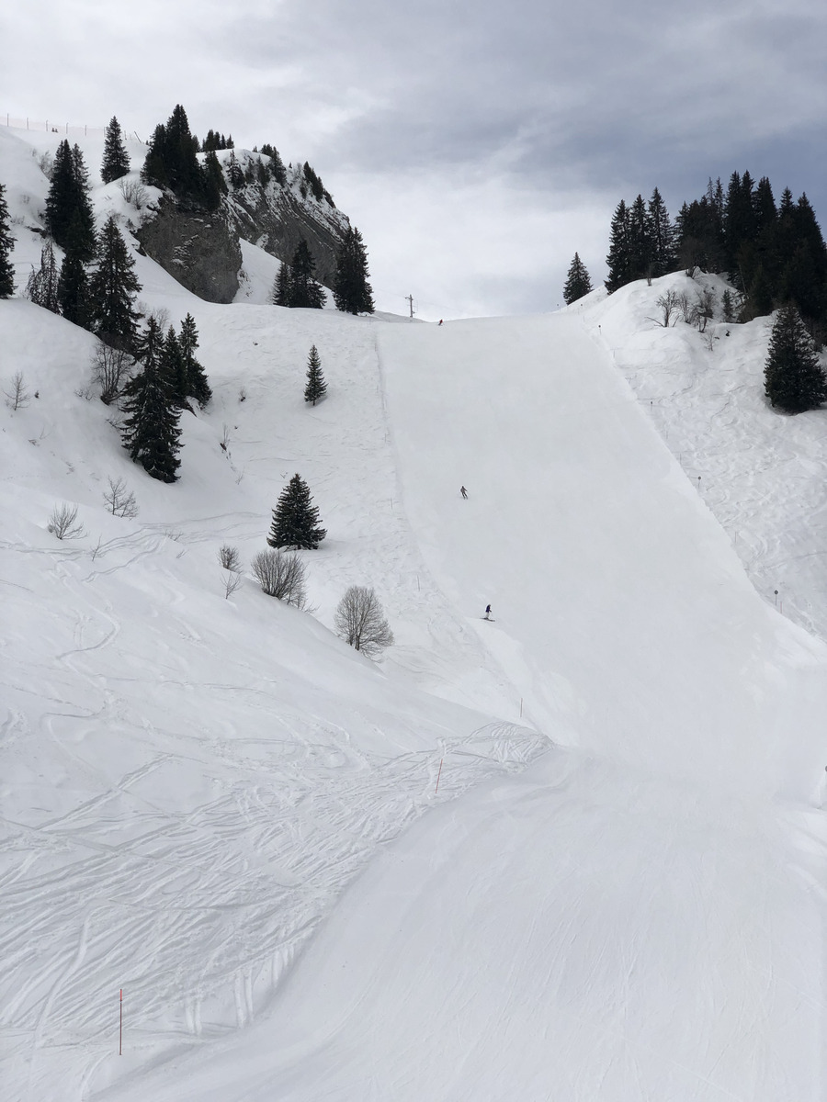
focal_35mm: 52
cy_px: 551
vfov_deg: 36.8
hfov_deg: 28.0
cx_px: 414
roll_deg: +2.2
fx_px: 1656
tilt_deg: +8.9
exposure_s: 1/2825
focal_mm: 6
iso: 16
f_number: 2.4
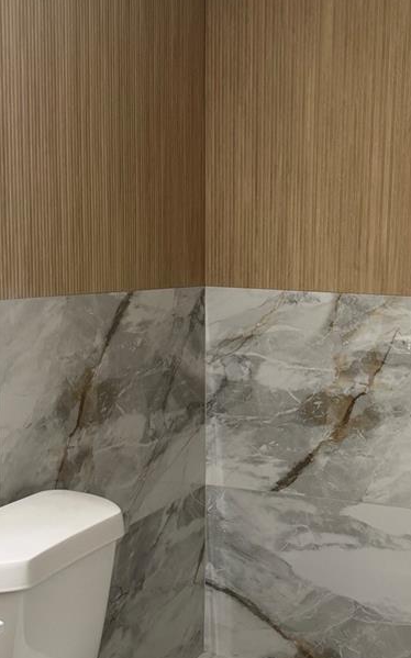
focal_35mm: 51
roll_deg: -1.2
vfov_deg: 39.5
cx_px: 333
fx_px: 915
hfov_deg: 24.9
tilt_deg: -9.2
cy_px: 384
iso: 160
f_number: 1.78
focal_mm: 6.76
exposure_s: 1/59
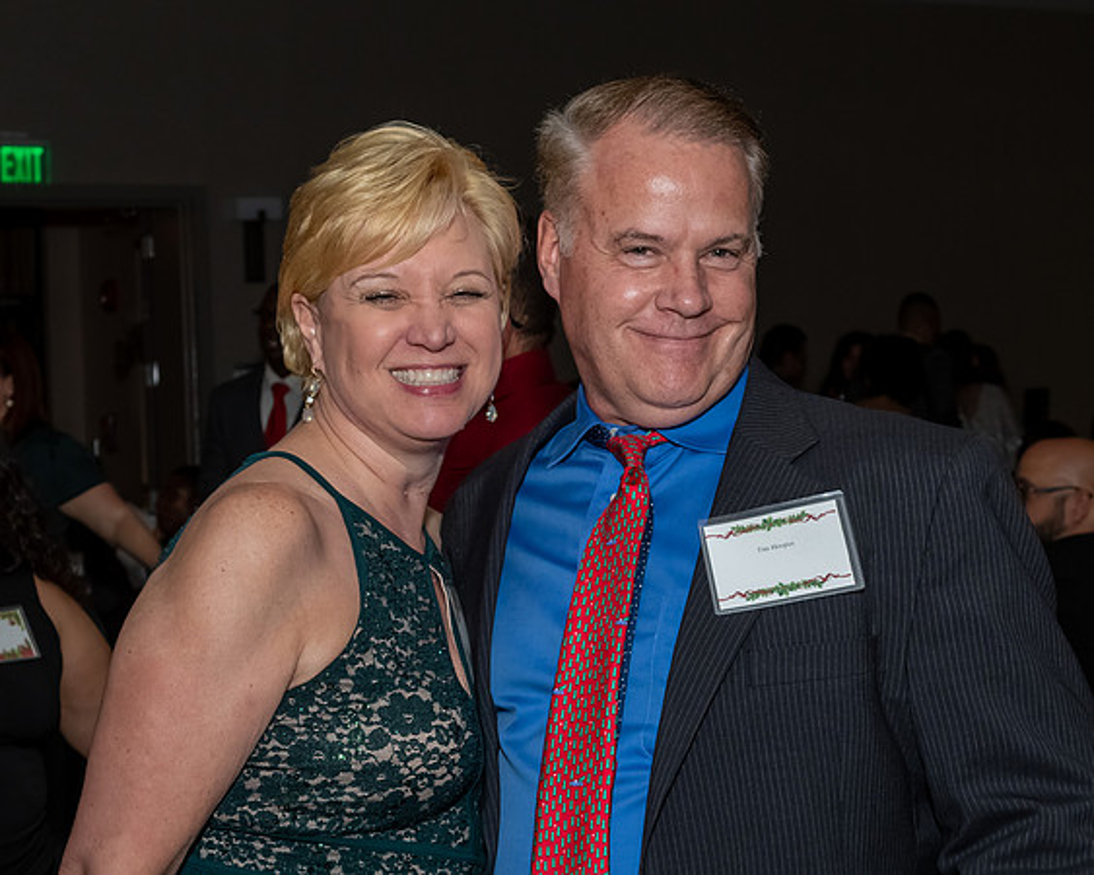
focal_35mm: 85
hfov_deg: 22.4
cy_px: 455
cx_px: 471
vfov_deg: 18.0
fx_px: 2765
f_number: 6.3
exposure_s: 1/250
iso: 500
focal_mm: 34
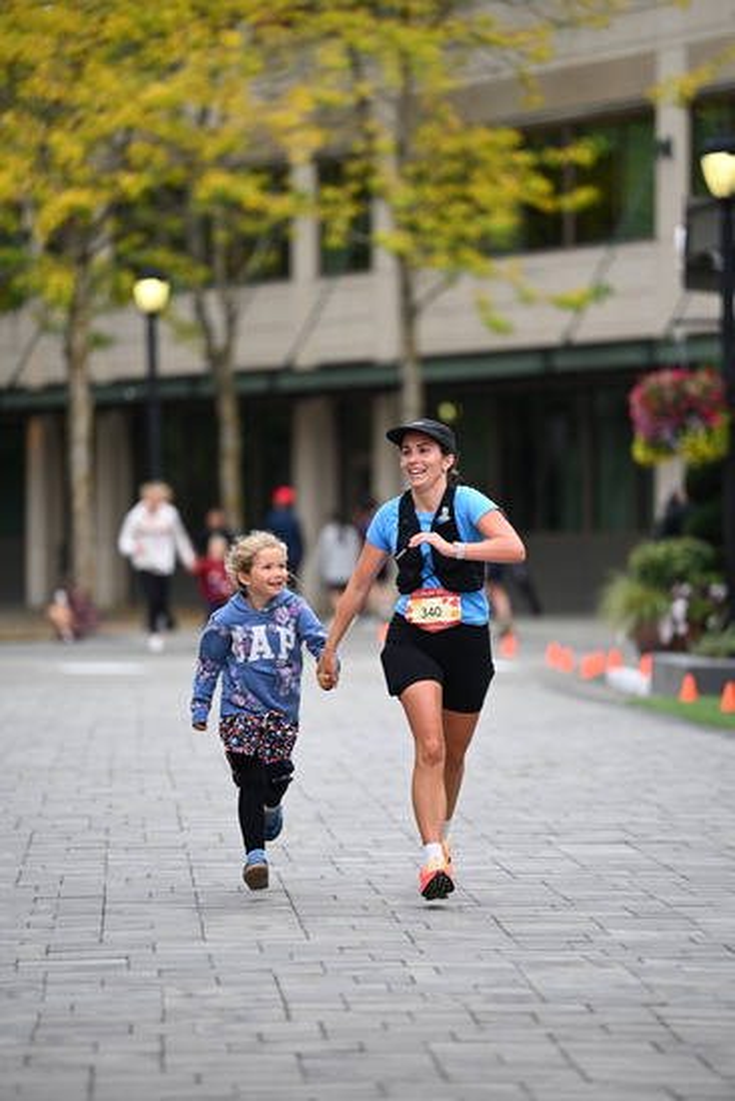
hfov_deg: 6.9
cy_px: 550
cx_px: 368
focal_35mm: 200
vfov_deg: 10.3
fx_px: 6121
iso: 640
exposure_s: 1/2000
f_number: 2.8
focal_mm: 200
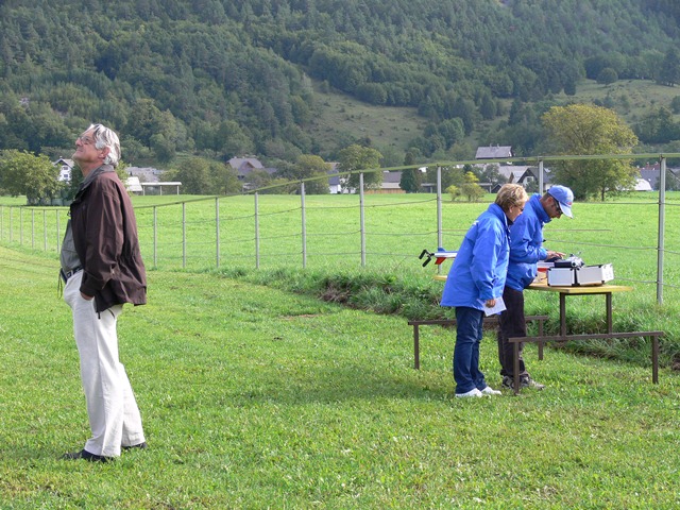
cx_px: 340
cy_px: 255
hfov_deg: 22.3
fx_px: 1729
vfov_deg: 16.8
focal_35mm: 88
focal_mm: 18.6
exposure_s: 1/125
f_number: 5
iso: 80
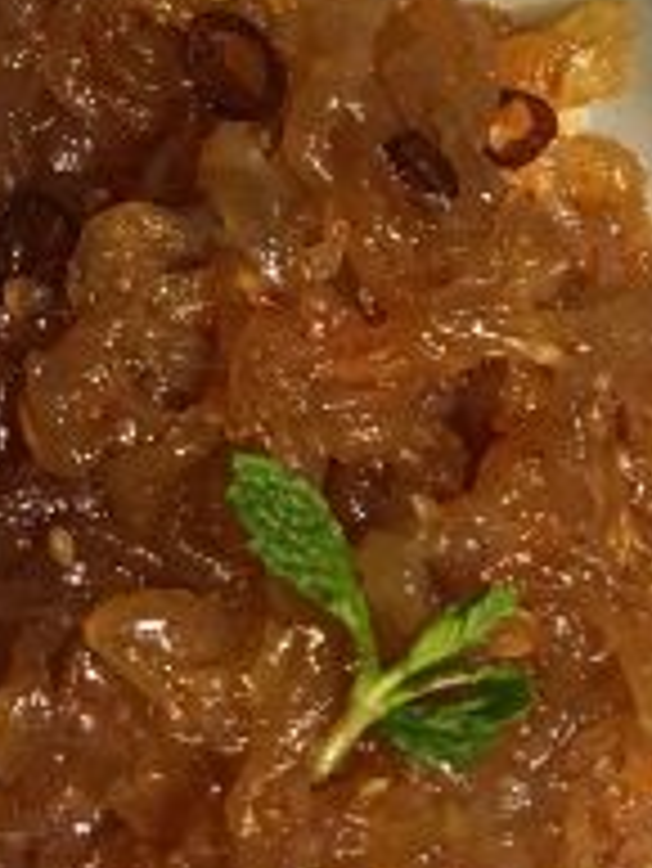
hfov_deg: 13.9
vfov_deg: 17.7
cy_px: -225
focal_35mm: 105
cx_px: -34
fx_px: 2634
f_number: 2.2
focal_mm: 4.15
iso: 64
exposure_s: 1/17
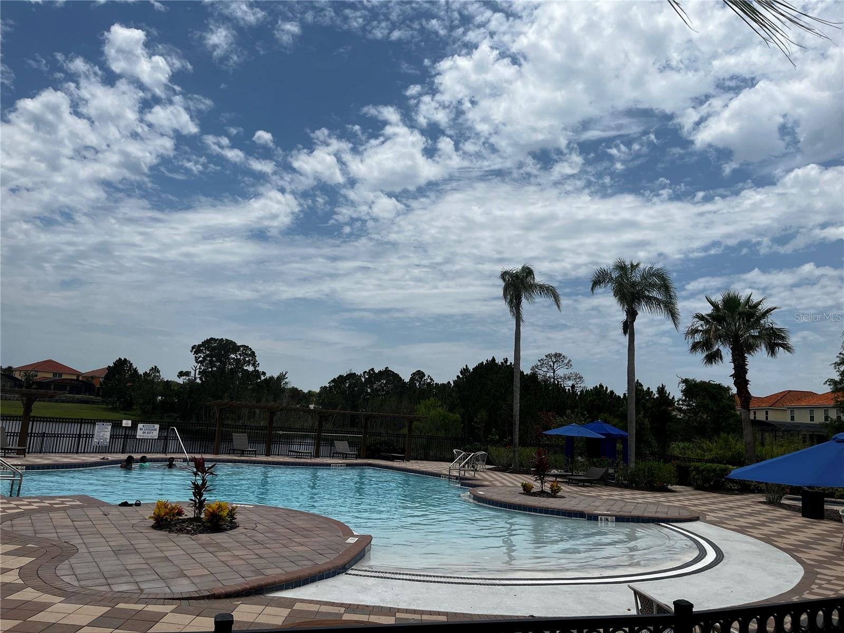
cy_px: 316
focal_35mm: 26
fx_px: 634
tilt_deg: +8.9
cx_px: 422
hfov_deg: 67.3
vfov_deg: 53.1
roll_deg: -5.2
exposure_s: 1/9901
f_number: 1.6
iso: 50
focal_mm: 5.1
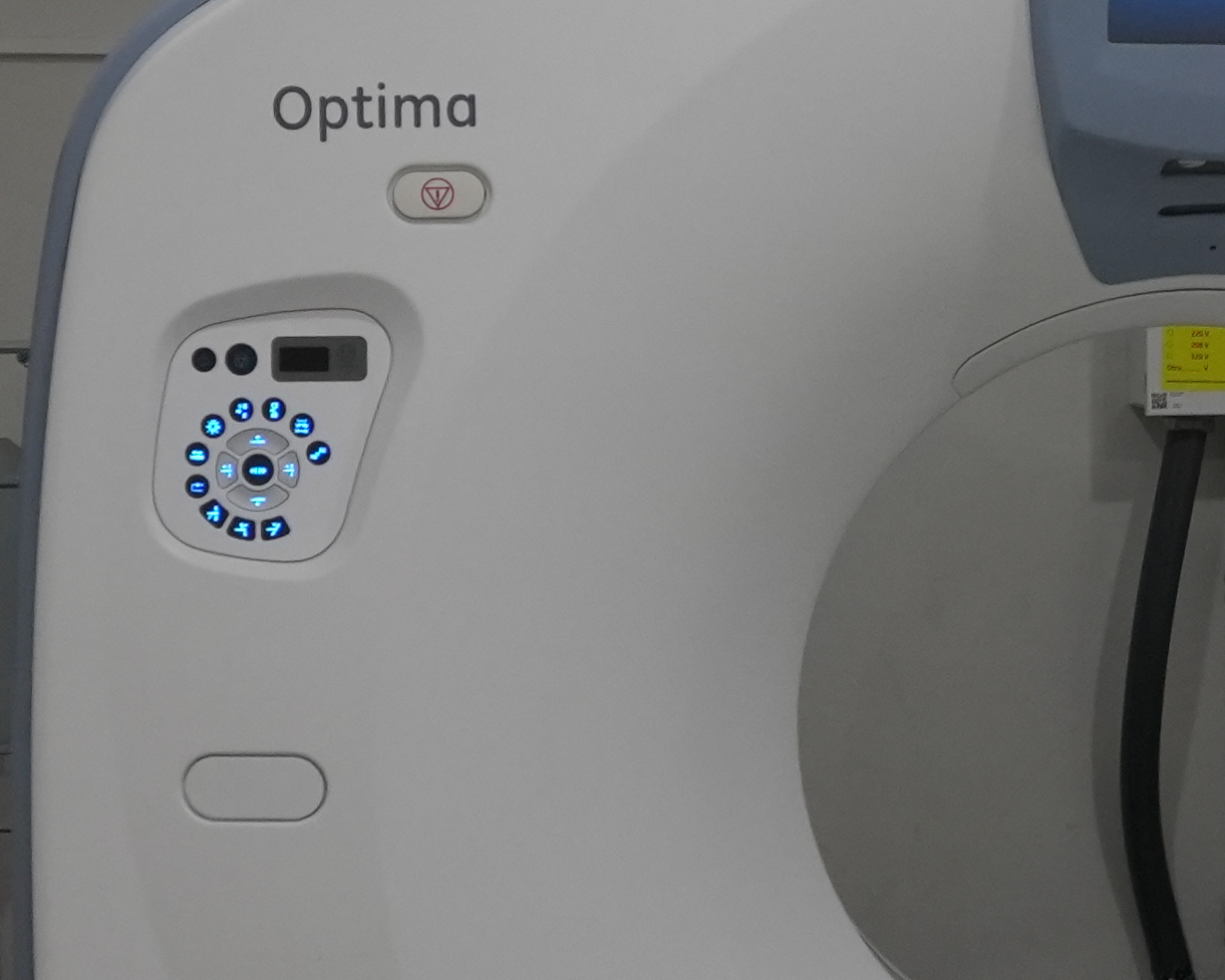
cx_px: 1231
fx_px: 3444
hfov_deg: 19.6
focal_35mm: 95
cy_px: 454
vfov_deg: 16.2
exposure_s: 1/160
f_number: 4
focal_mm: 18
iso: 1250
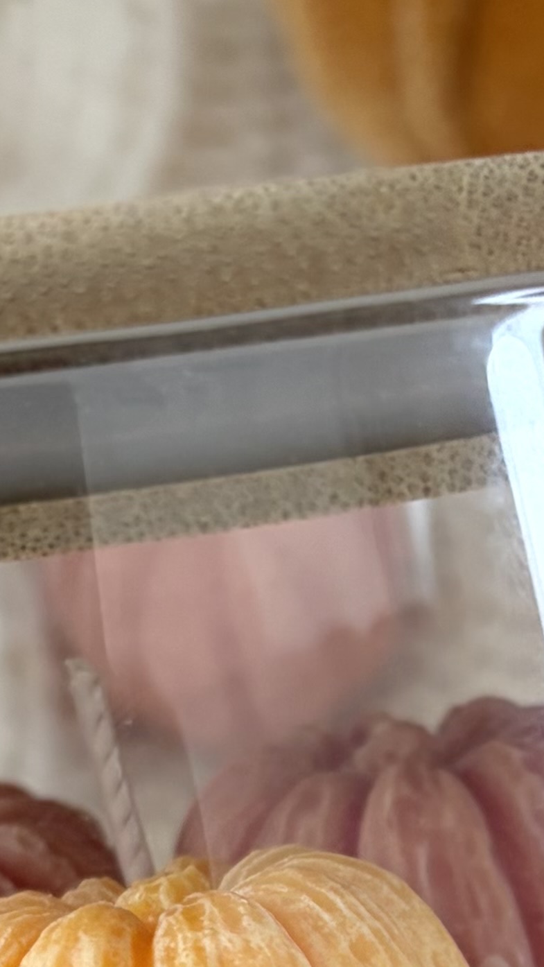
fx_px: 2974
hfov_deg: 10.4
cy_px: 1114
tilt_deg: -60.4
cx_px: 437
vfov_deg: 17.7
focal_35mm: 116
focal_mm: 5.96
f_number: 1.6
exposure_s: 1/94
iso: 125
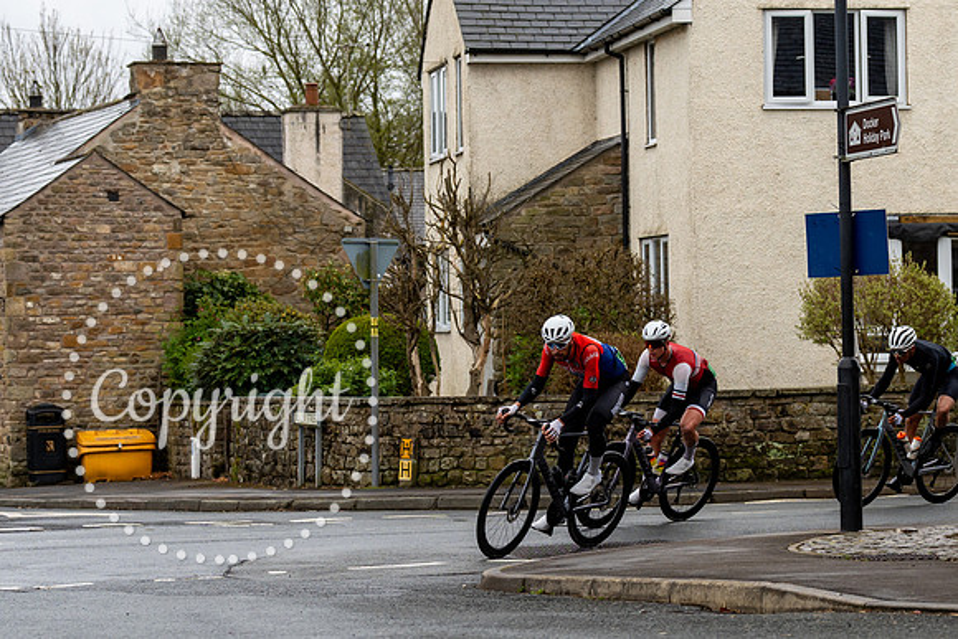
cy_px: 367
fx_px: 3115
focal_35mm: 117
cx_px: 646
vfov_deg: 11.7
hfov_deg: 17.4
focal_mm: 70
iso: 400
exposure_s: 1/1000
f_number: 4
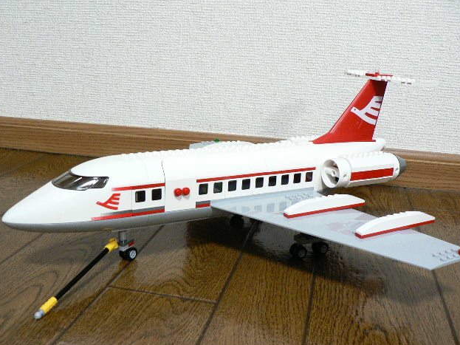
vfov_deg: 38.7
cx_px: 230
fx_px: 492
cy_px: 176
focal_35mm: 37
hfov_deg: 50.1
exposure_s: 1/8
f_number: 2.8
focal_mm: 6
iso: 200
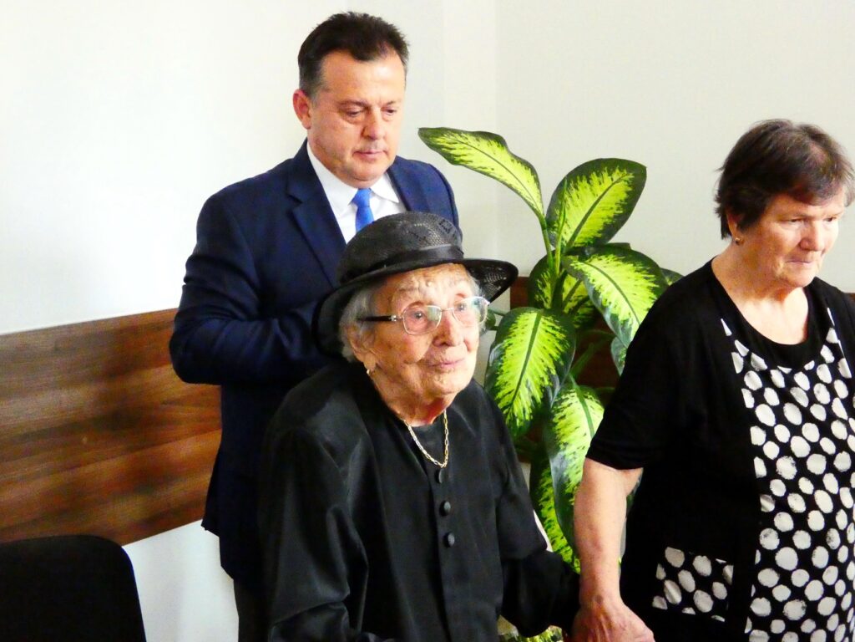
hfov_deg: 31.7
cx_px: 428
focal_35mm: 61
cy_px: 321
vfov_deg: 24.0
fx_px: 1507
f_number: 4.1
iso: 3200
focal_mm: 10.8
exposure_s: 1/40
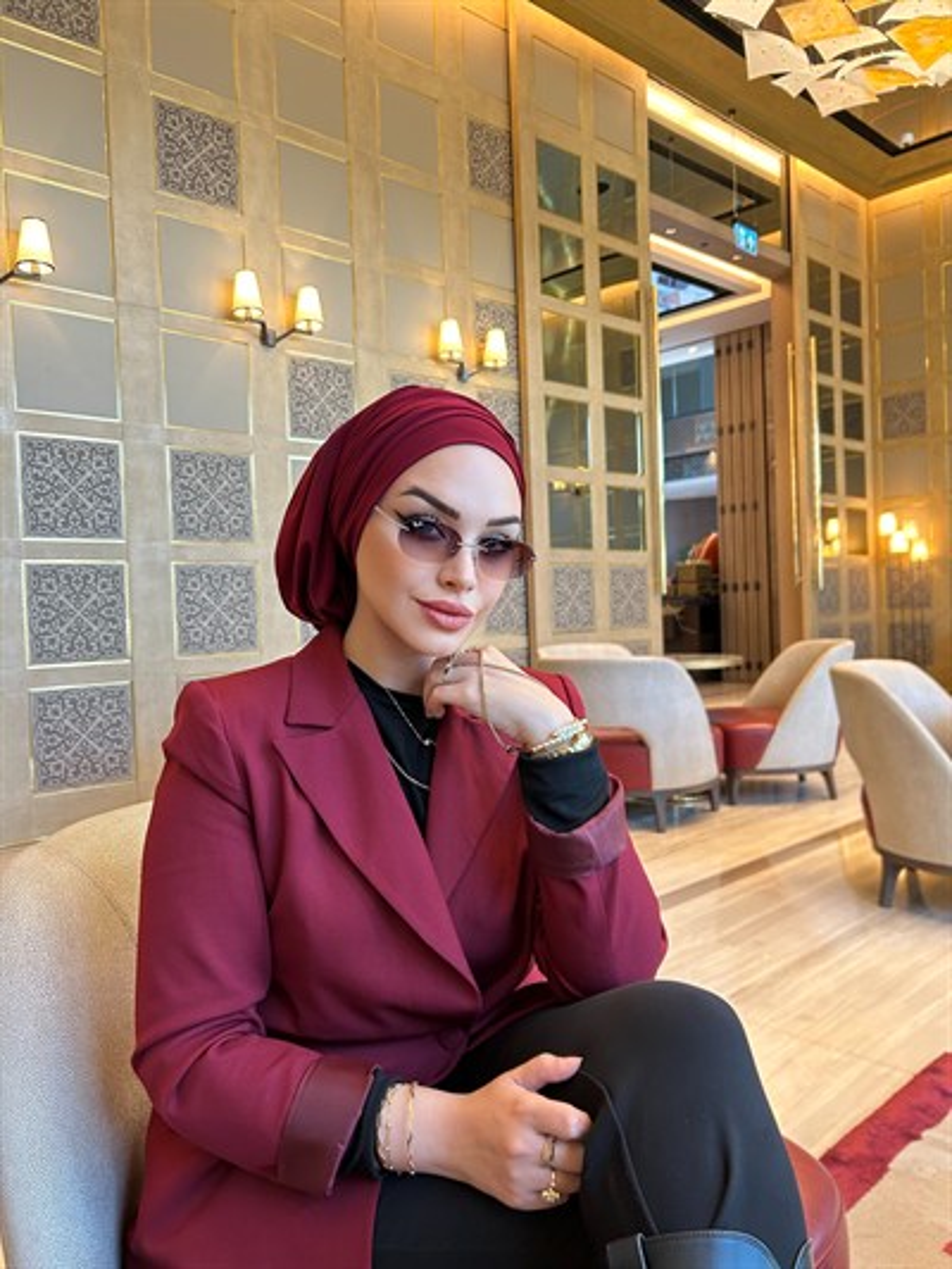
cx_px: 476
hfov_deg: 53.1
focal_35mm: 26
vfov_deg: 67.3
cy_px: 634
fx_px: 953
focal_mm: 5.7
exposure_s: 1/50
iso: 160
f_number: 1.5
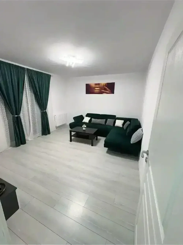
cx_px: 92
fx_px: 99
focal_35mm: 14
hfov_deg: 85.7
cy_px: 122
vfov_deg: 102.1
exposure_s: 1/50
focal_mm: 2.22
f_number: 2.2
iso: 125
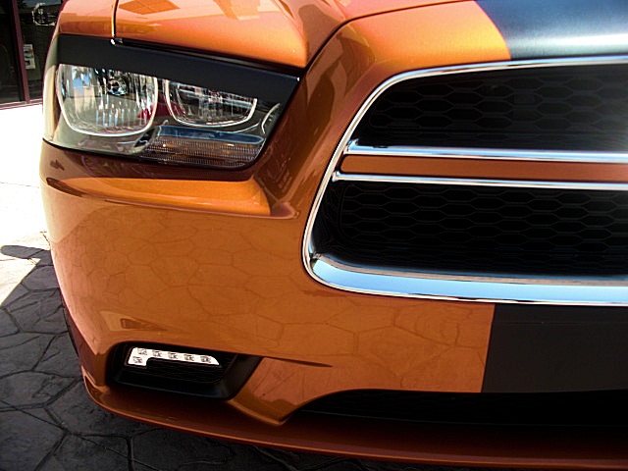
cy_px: 236
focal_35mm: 36
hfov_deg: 51.4
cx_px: 314
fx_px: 653
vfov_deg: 39.7
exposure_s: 1/400
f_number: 2.8
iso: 50
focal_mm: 6.3
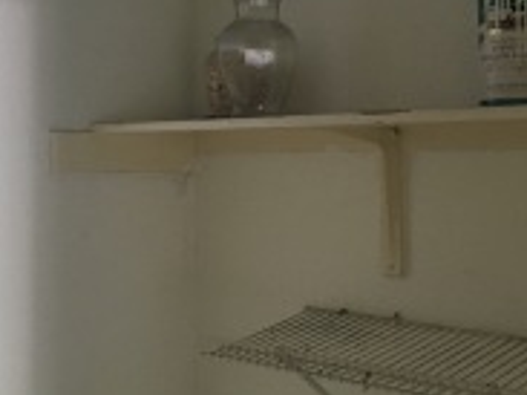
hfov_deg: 32.8
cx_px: 369
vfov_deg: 25.1
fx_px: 882
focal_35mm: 58
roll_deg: +0.8
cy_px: 138
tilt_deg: +4.4
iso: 200
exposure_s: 1/24
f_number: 2.2
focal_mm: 4.15
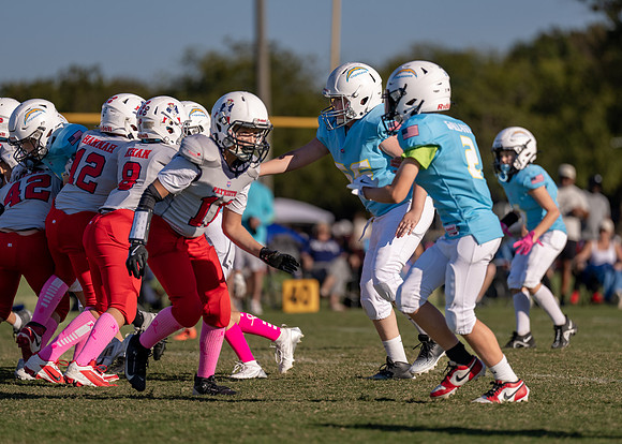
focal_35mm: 264
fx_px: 4665
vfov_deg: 5.4
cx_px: 359
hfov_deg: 7.6
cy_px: 213
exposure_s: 1/2500
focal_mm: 200
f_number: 2.8
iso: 100
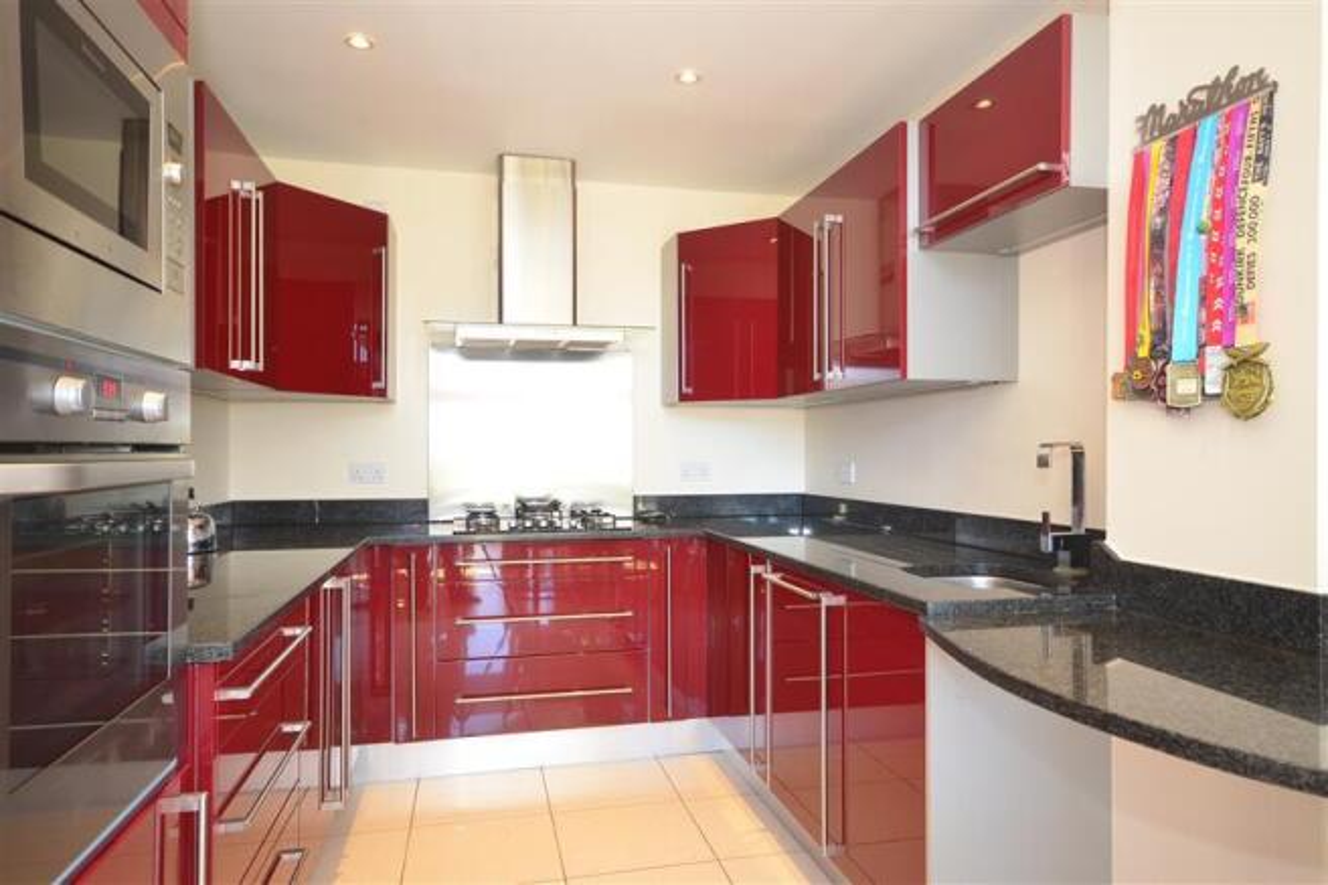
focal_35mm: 22
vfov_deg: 56.1
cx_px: 664
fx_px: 830
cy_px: 442
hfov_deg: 77.3
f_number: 5.6
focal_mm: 15
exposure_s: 1/10
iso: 400
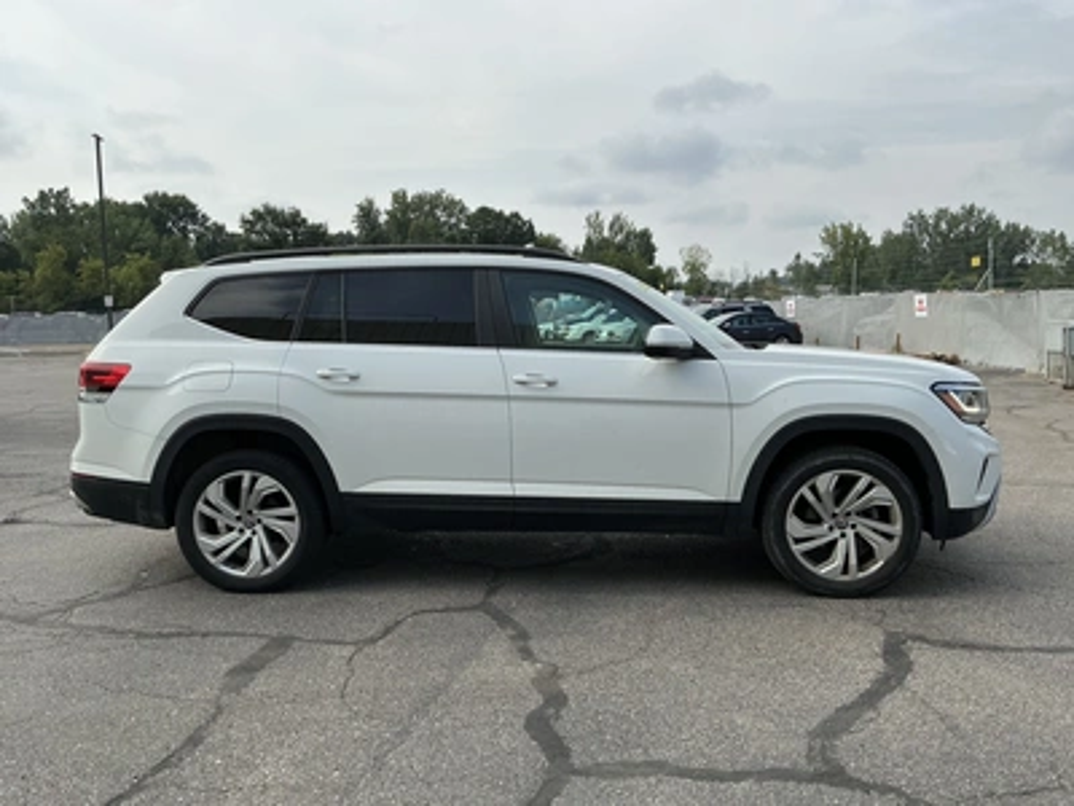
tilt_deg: -1.3
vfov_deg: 49.7
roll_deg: +1.0
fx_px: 869
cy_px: 403
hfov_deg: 63.4
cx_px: 537
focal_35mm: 28
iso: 25
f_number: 1.8
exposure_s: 1/1377
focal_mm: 3
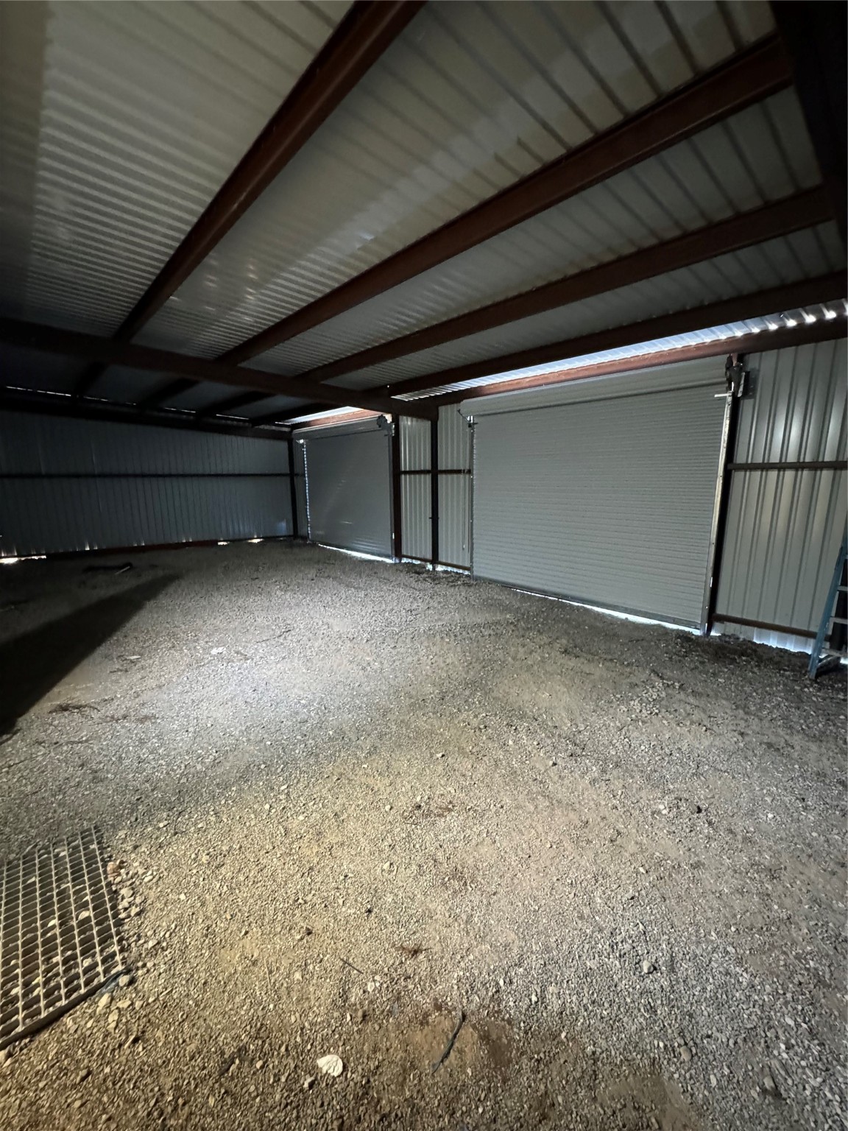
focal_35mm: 14
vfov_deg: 102.1
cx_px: 424
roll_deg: +0.4
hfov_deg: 85.7
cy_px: 566
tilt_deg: -11.8
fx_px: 457
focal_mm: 2.22
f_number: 2.2
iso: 1250
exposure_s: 1/40
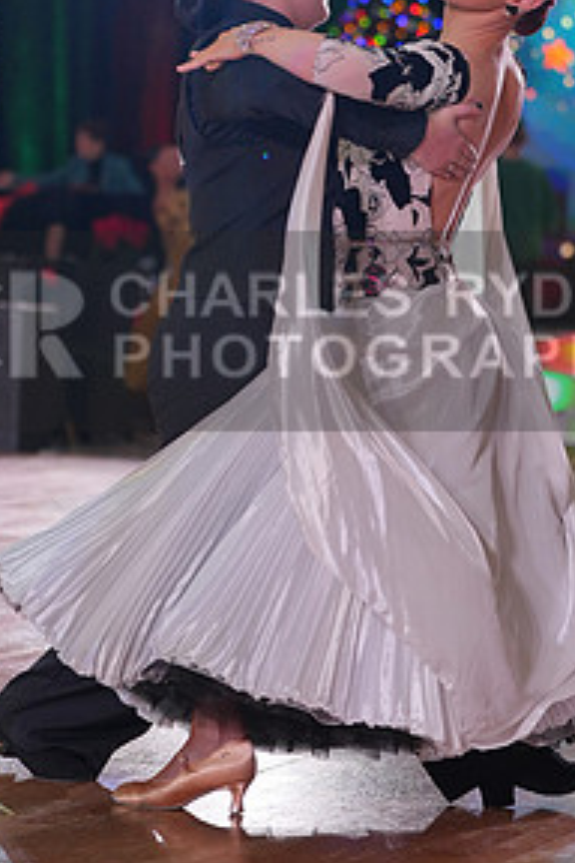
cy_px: 333
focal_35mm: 141
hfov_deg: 9.7
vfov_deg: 14.5
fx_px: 3378
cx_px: 295
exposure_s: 1/500
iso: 800
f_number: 2.8
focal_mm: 70
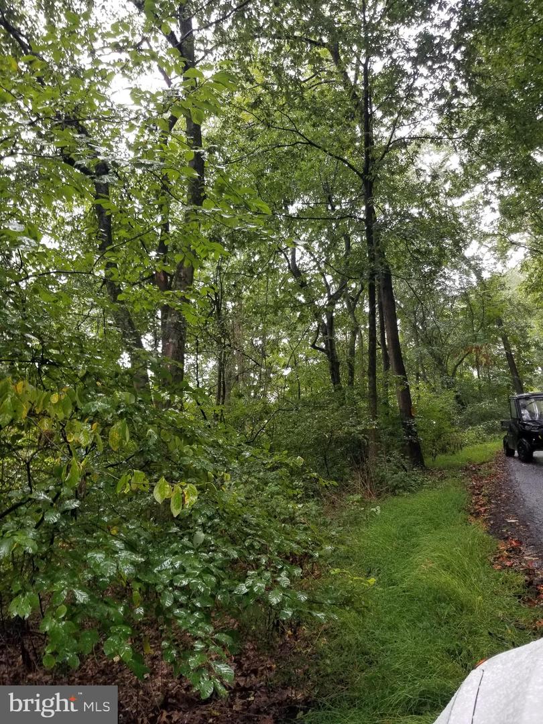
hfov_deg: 53.1
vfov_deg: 67.3
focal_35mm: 26
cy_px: 362
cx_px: 272
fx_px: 544
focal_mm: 4.25
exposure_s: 1/60
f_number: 1.7
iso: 125
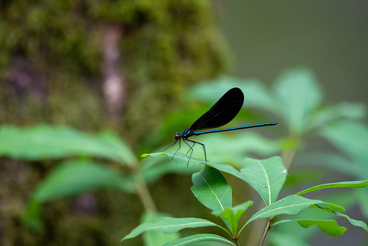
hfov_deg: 2.5
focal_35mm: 811
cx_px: 184
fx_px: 8291
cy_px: 108
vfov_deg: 1.7
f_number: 6.3
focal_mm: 600
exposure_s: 1/125
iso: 1250
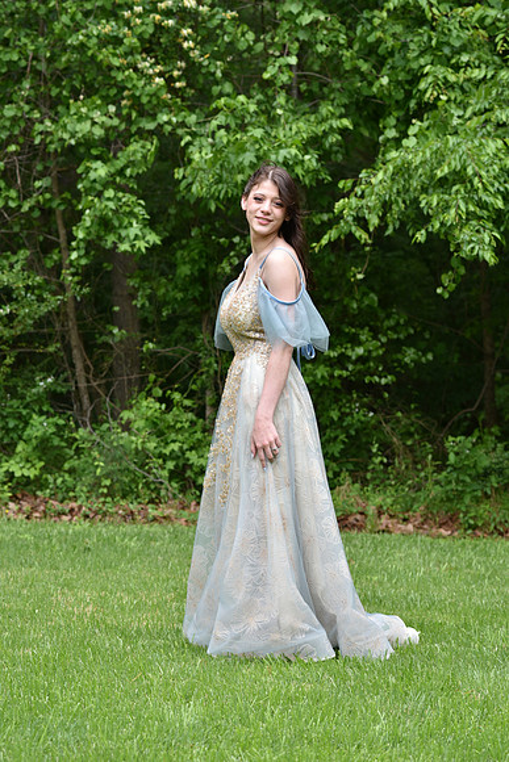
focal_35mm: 85
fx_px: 1801
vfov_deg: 23.9
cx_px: 254
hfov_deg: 16.1
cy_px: 381
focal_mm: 85
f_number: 6.3
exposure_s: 1/200
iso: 200
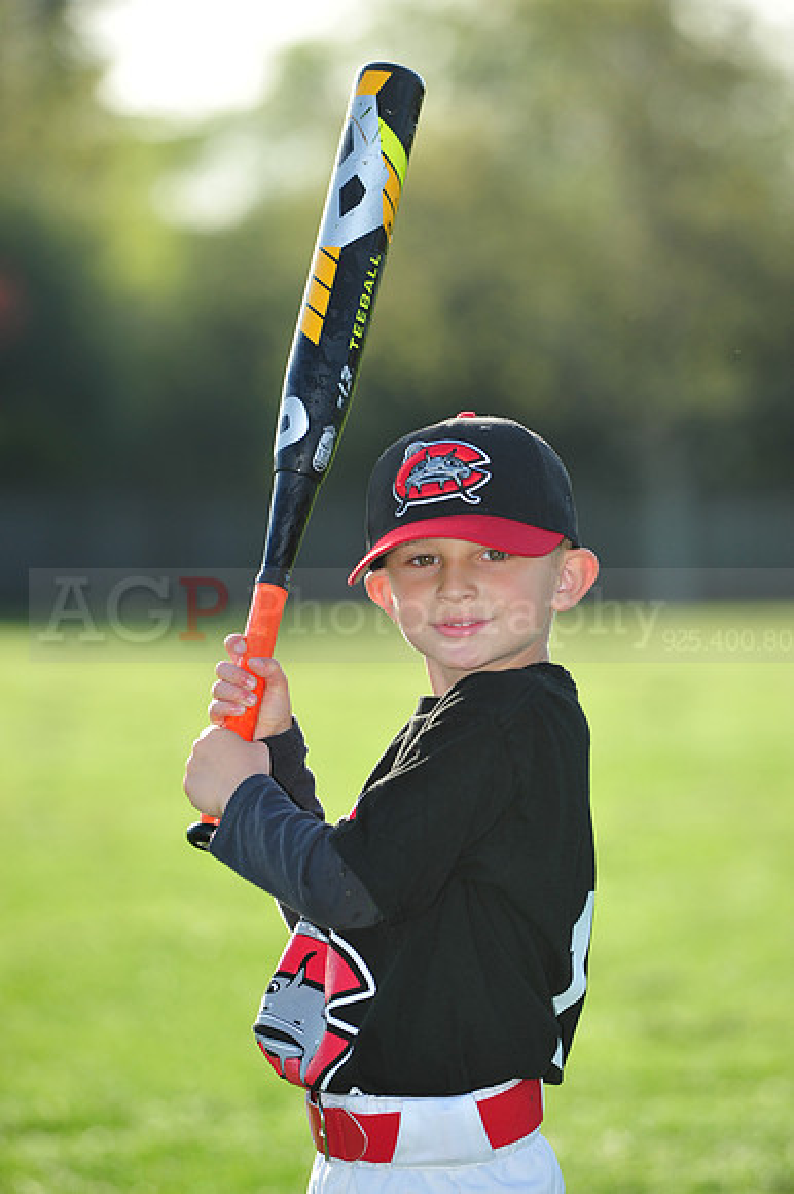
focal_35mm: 200
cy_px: 597
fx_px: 6624
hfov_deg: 6.9
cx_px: 397
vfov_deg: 10.3
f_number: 5
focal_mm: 200
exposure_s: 1/1000
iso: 400
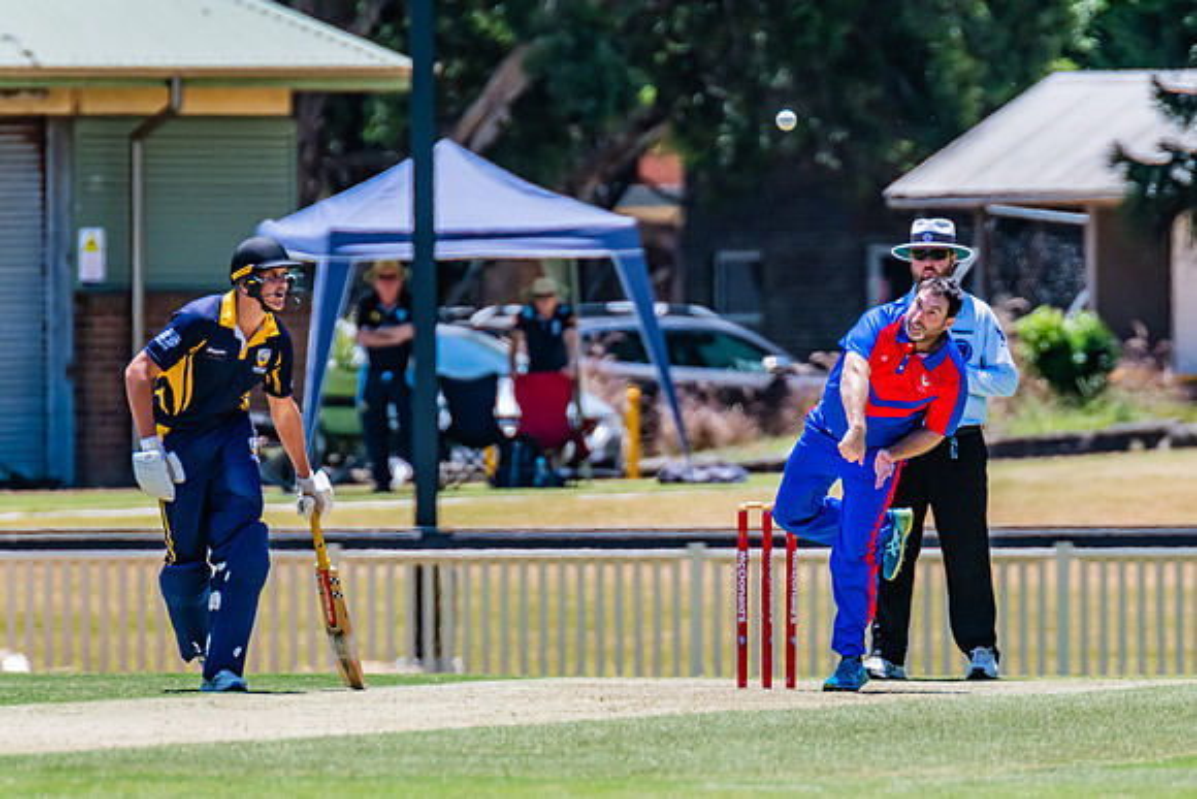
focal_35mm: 777
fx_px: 25842
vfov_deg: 1.8
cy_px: 487
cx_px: 841
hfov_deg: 2.7
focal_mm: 550
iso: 640
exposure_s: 1/2000
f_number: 7.1
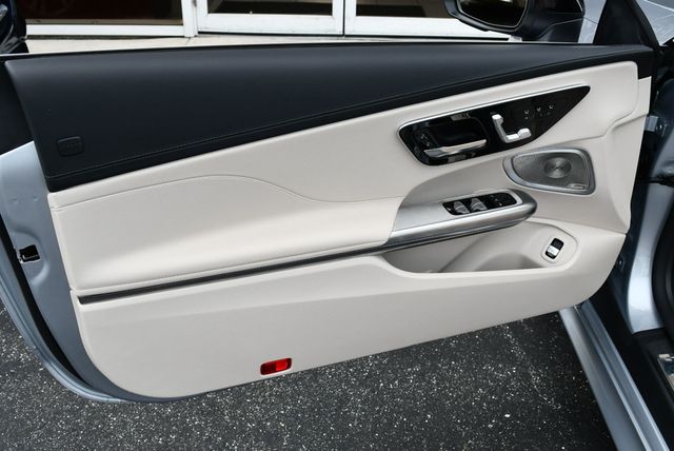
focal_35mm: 36
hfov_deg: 53.1
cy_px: 226
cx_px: 337
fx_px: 675
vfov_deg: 36.9
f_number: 5.6
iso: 200
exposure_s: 1/250
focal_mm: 18
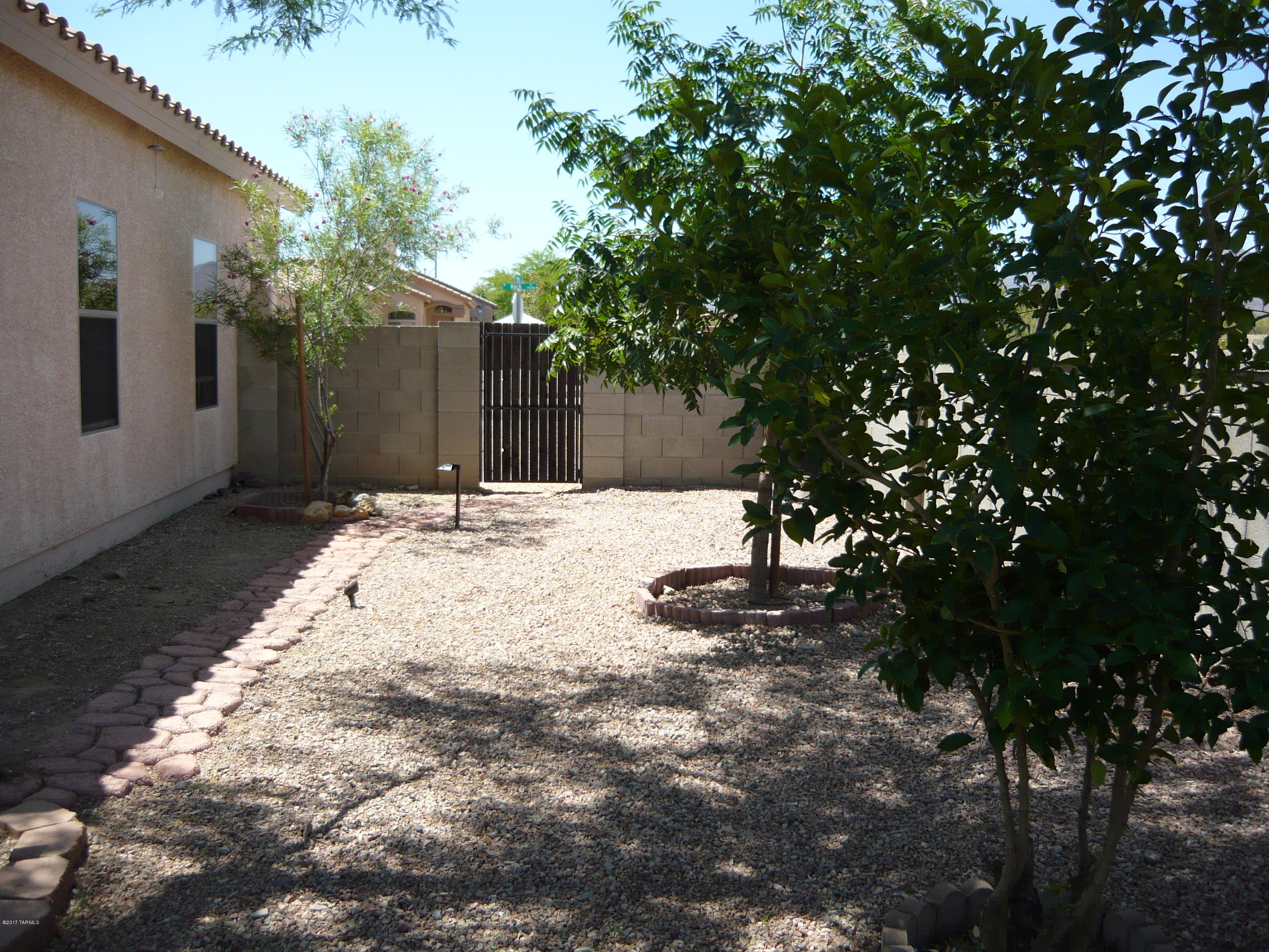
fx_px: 1210
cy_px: 476
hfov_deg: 55.4
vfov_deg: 42.9
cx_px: 634
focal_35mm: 33
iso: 100
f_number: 2.8
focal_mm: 5.5
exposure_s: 1/640
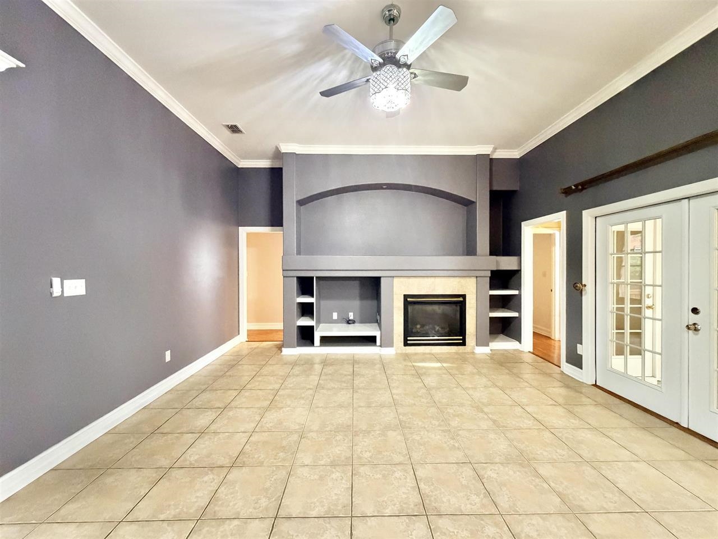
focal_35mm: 14
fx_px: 290
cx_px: 359
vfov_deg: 85.7
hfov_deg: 102.1
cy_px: 270
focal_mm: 2.22
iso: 1250
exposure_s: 1/60
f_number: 2.2
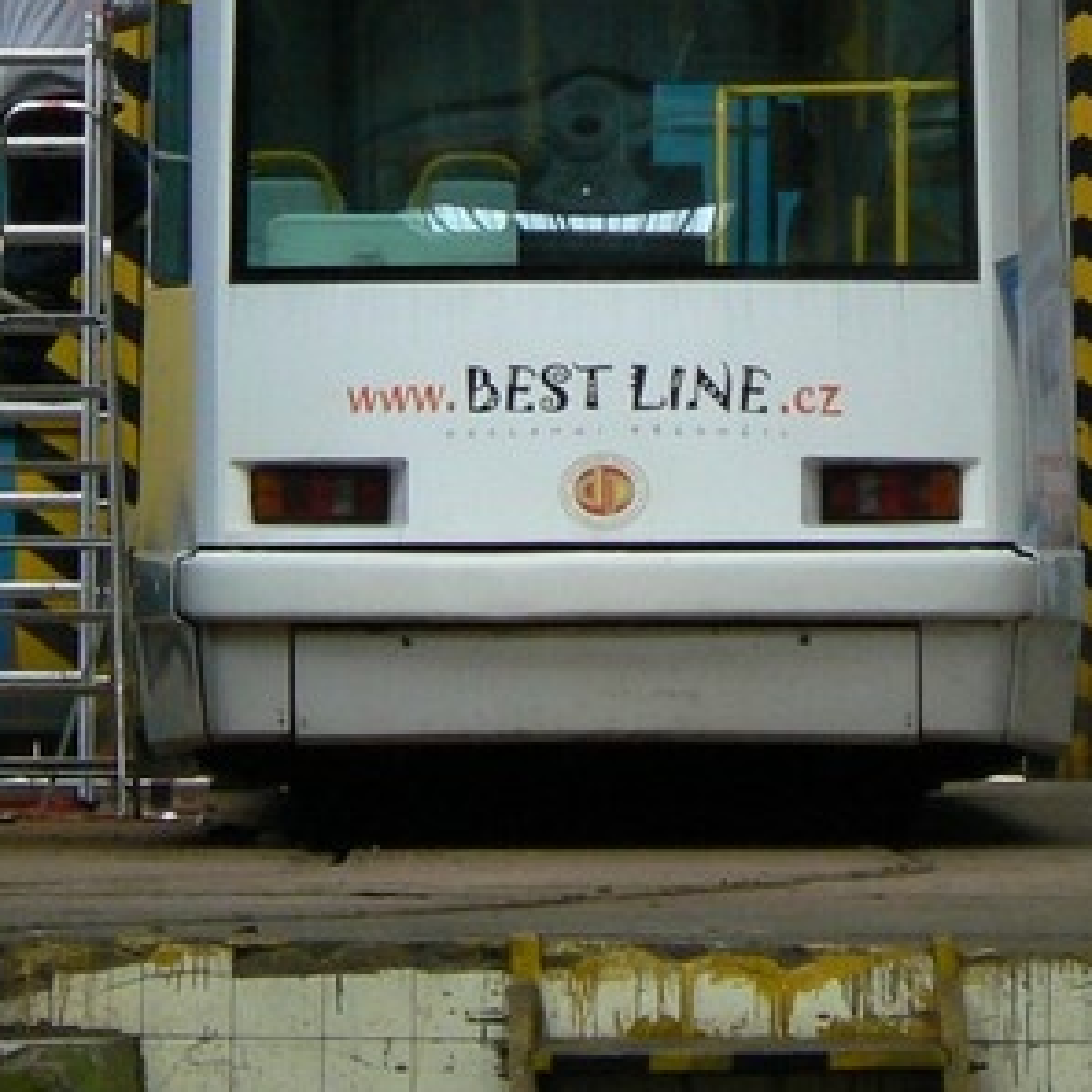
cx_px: 653
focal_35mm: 644
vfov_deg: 2.7
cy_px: -39
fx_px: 22985
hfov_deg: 2.7
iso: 200
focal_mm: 40.1
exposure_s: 1/100
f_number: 3.3
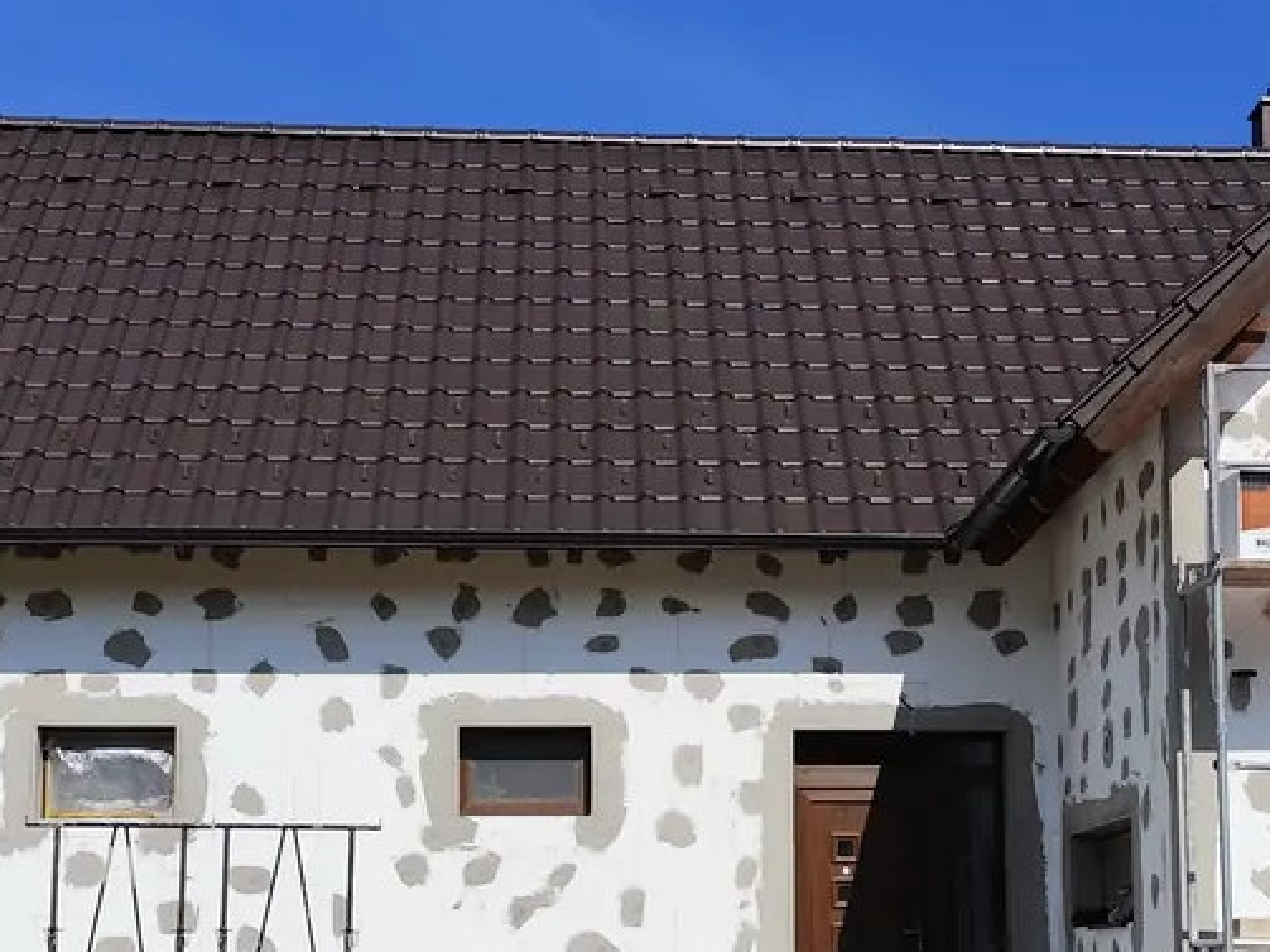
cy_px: 760
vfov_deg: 22.6
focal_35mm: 64
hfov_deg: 30.1
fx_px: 2347
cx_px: 795
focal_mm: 6.14
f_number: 1.65
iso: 50
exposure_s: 1/2026
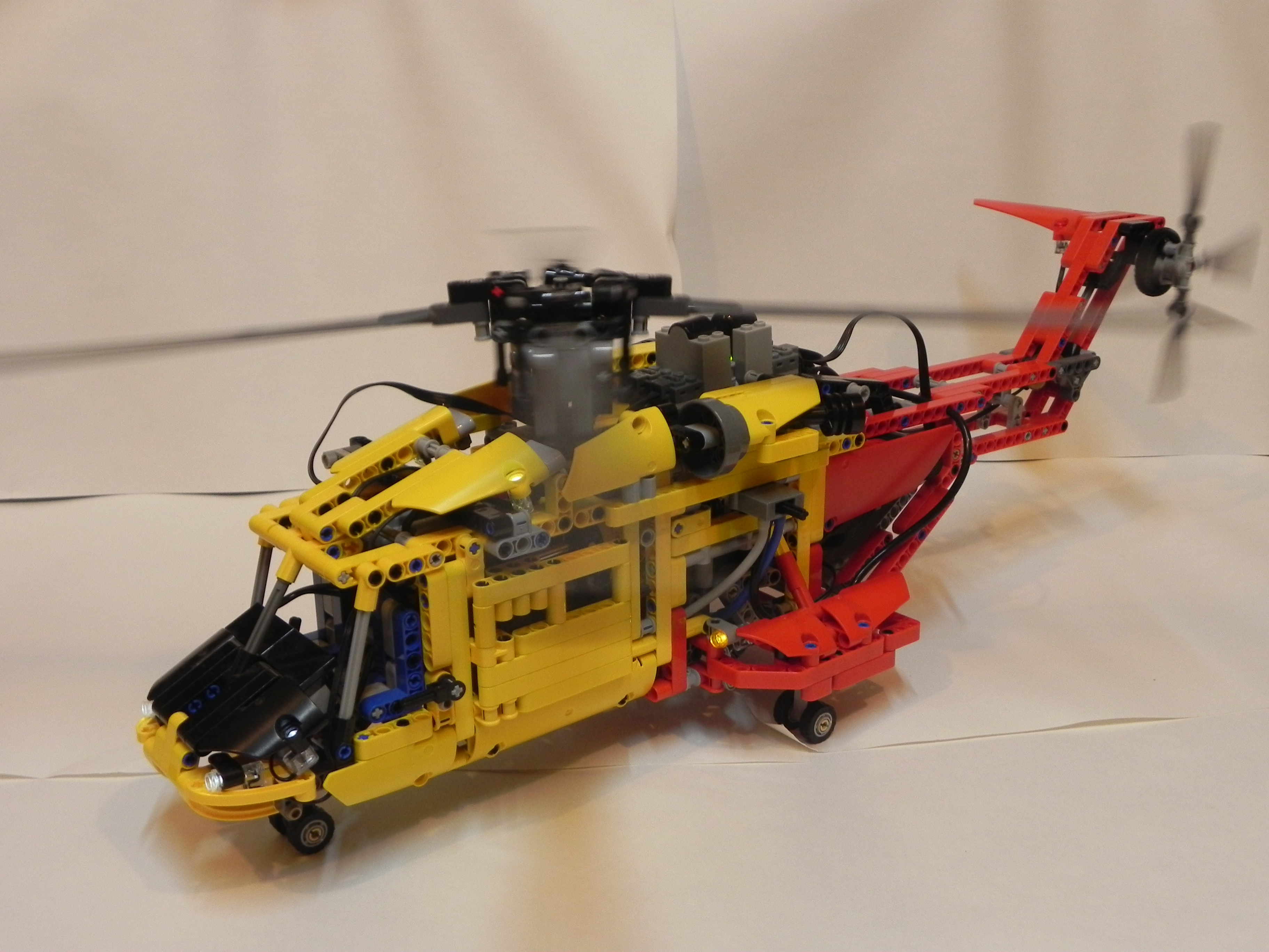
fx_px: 1356
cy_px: 476
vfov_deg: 38.7
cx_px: 634
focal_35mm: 37
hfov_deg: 50.1
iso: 224
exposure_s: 1/30
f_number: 3.2
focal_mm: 6.6
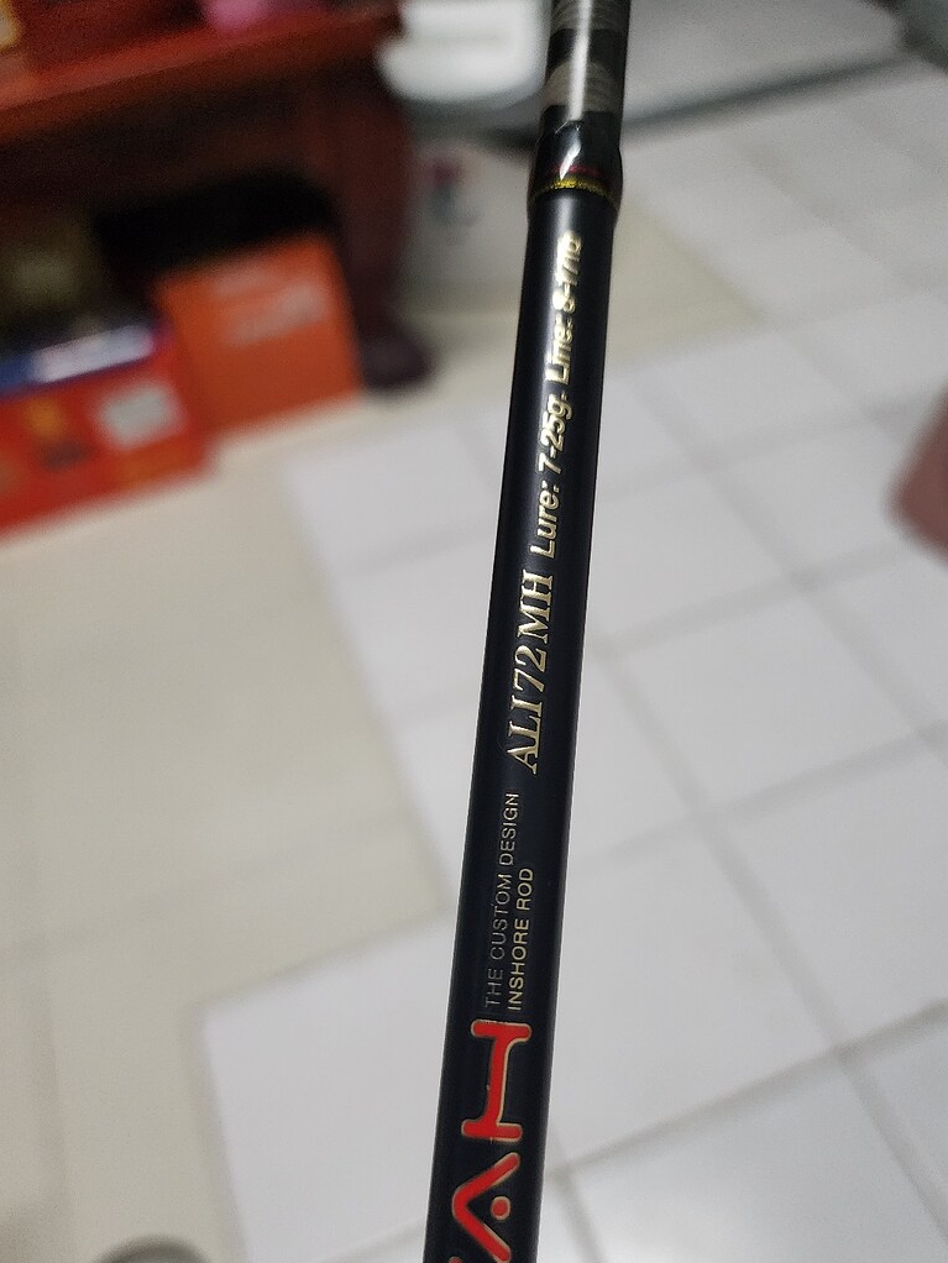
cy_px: 720
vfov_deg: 65.0
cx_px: 538
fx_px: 985
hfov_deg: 51.2
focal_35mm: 27
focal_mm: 6.4
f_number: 1.8
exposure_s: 1/101
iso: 800
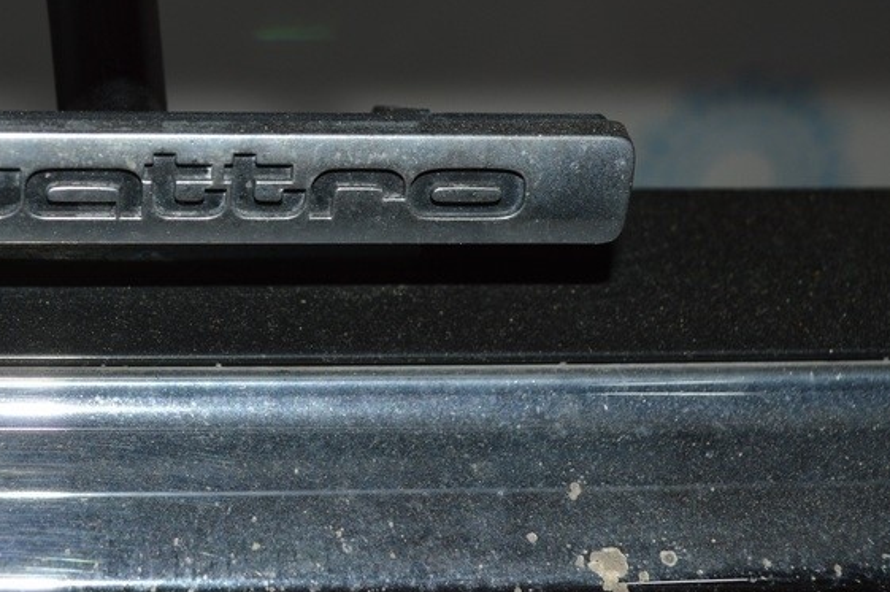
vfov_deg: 16.0
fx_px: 2097
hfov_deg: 23.4
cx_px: 102
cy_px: 193
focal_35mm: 85
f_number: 8
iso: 100
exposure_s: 1/60
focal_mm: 31
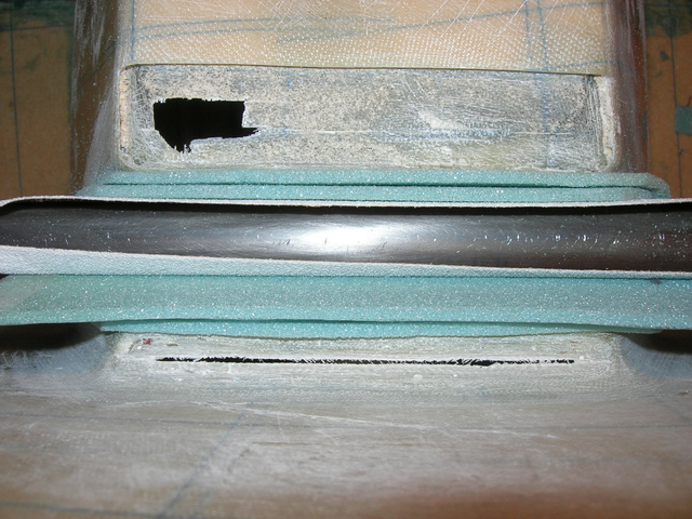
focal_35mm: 38
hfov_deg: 49.0
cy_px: 260
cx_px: 346
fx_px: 760
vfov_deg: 37.7
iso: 64
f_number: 4.8
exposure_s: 1/60.1
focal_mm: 7.8
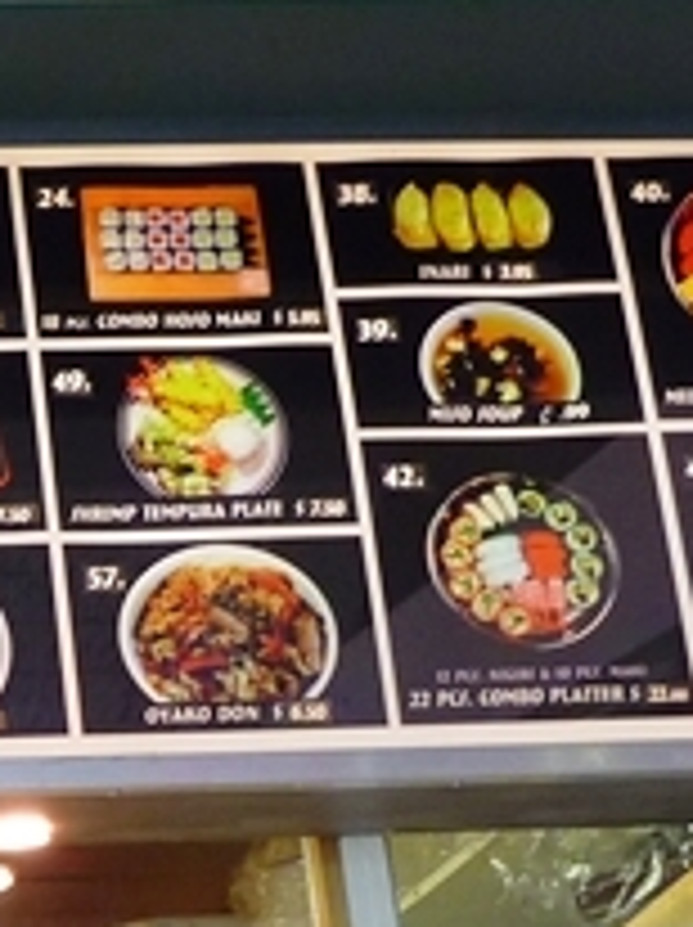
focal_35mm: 109
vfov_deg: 18.0
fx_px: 2916
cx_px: -454
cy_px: 603
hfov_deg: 12.6
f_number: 3.3
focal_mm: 4.9
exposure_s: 1/30
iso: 160
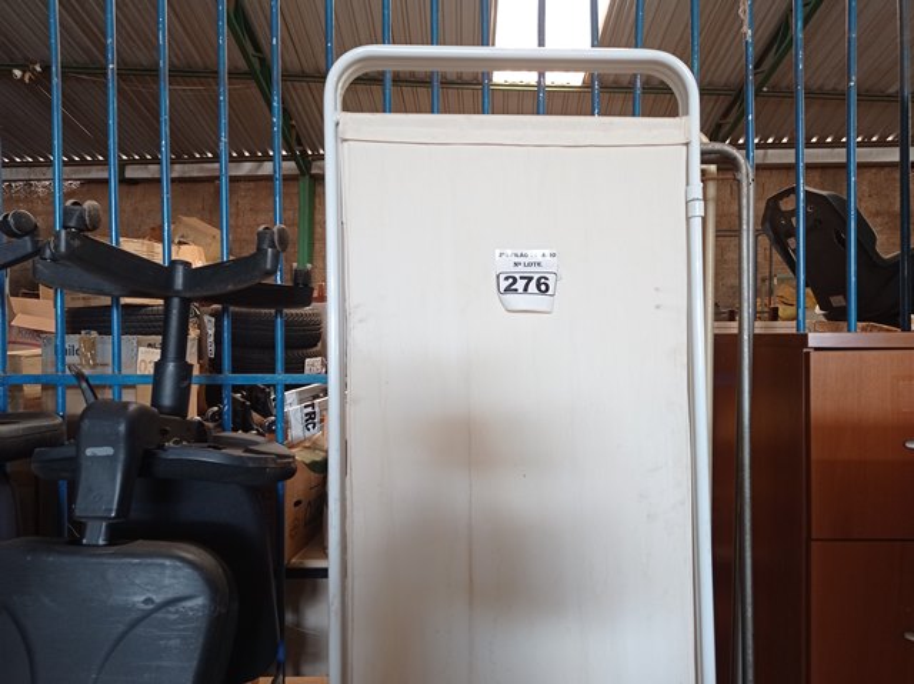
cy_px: 342
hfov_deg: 63.5
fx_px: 739
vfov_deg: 49.7
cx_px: 457
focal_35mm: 28
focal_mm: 4.7
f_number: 1.79
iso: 180
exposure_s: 1/40
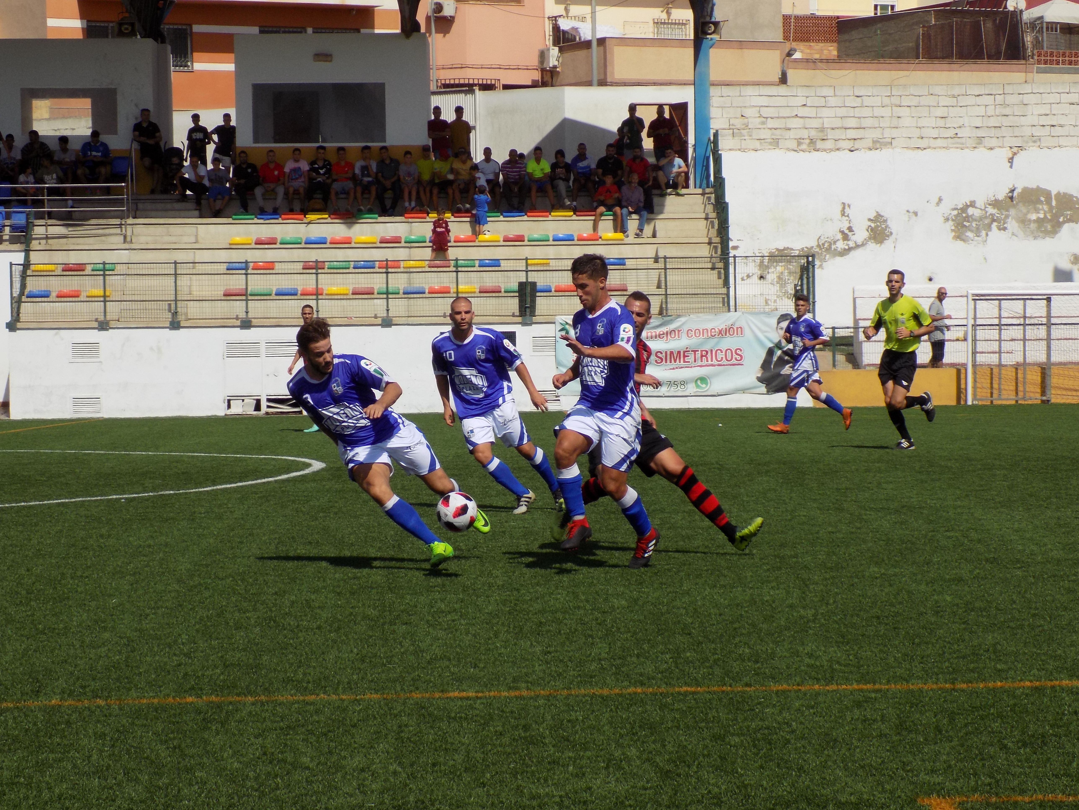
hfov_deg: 20.2
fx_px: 3024
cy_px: 405
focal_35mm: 97
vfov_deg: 15.2
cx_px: 540
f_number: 4.6
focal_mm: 17.2
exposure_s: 1/1250
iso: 80
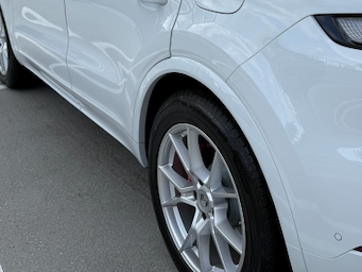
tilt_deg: -14.0
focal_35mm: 45
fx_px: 471
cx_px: 248
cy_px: 54
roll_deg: -0.2
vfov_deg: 31.4
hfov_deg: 41.4
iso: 80
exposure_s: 1/1770
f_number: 1.78
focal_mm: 6.76
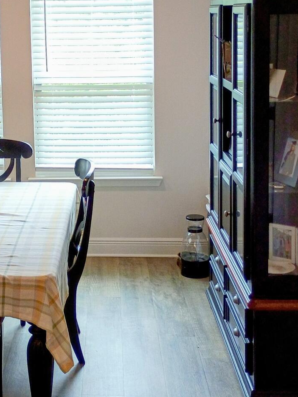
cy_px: 109
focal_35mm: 62
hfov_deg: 23.3
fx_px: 711
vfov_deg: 30.8
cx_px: 58
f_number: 1.8
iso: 146
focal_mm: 4.27
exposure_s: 1/60
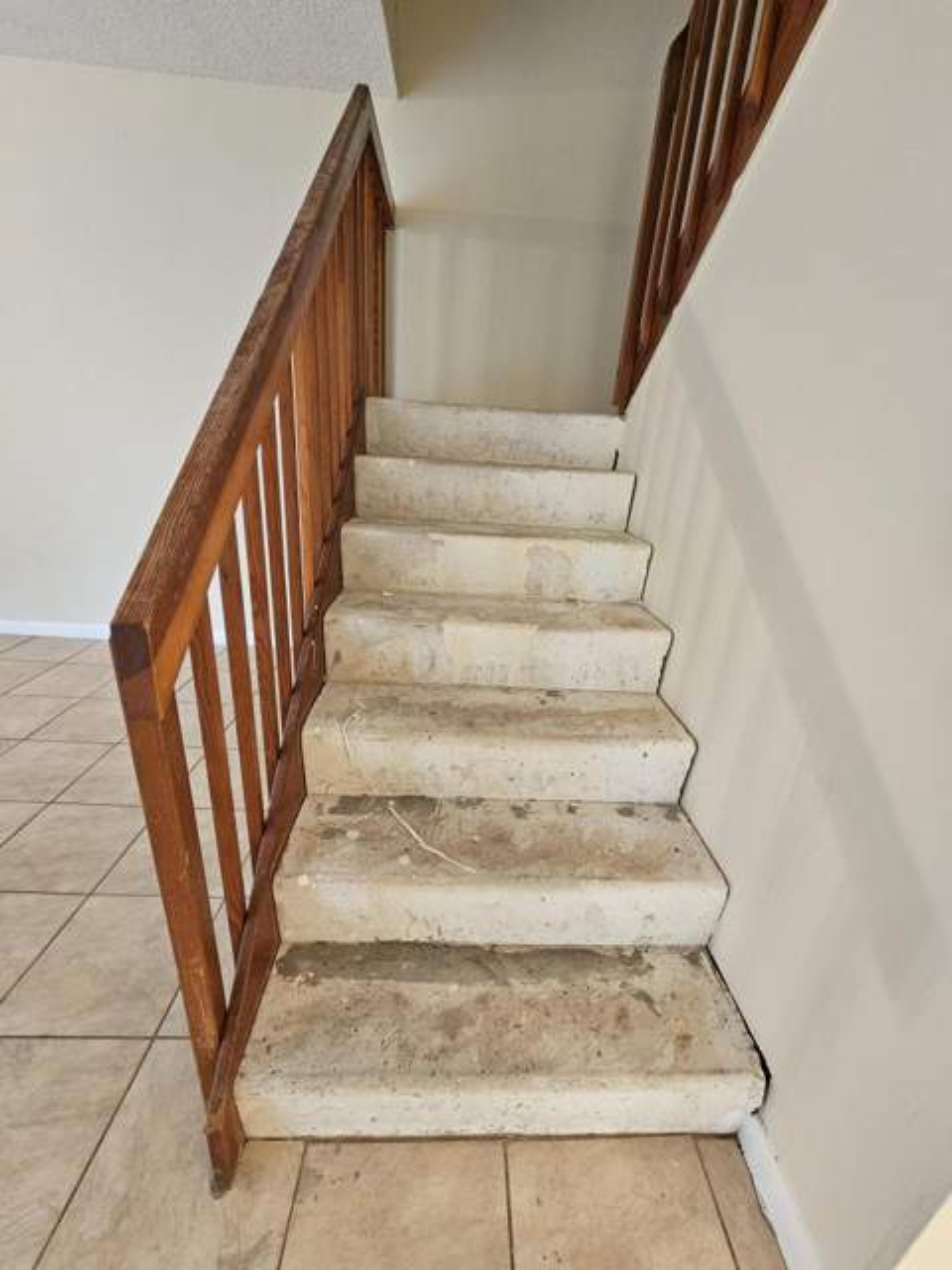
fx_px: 477
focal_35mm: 13
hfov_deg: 89.9
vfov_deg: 106.2
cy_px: 635
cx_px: 476
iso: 320
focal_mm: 2.2
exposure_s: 1/40
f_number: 2.2
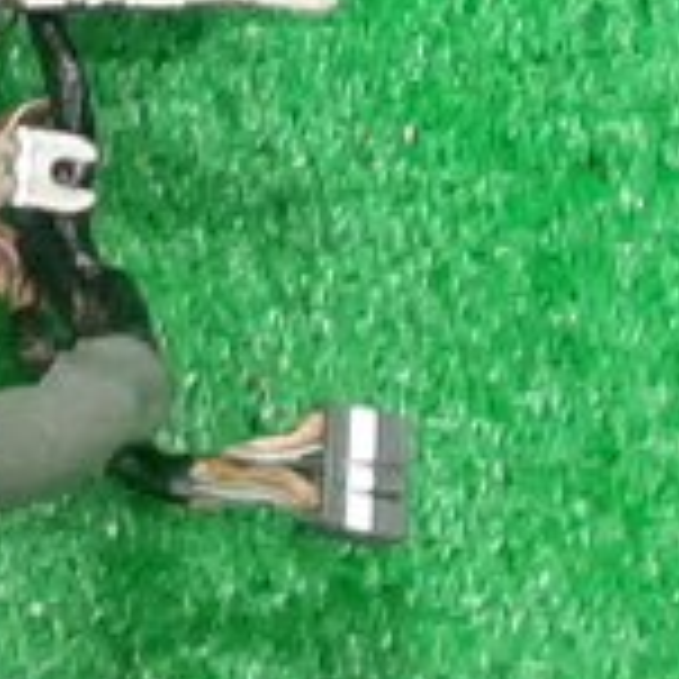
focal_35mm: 219
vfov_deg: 7.8
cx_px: -2154
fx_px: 4860
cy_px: -423
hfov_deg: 6.3
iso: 176
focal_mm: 3.93
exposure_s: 1/50
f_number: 1.7
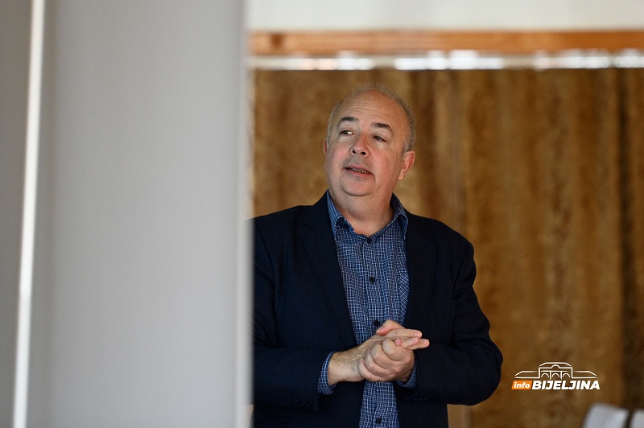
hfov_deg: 12.1
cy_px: 214
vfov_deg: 8.1
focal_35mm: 170
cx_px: 322
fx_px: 3039
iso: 2000
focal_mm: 170
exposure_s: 1/250
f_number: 2.8
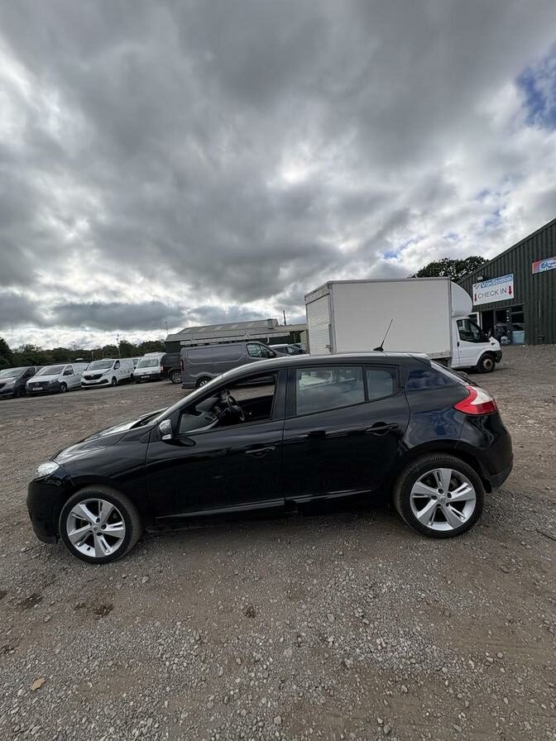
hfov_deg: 85.7
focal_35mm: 14
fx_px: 300
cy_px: 370
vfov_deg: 102.1
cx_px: 278
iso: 50
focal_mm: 2.22
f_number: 2.2
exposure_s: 1/1637
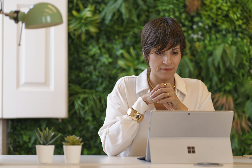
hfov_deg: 23.9
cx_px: 126
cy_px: 84
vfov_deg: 16.1
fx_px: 595
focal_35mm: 85
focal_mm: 85
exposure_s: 1/250
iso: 200
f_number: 2.5
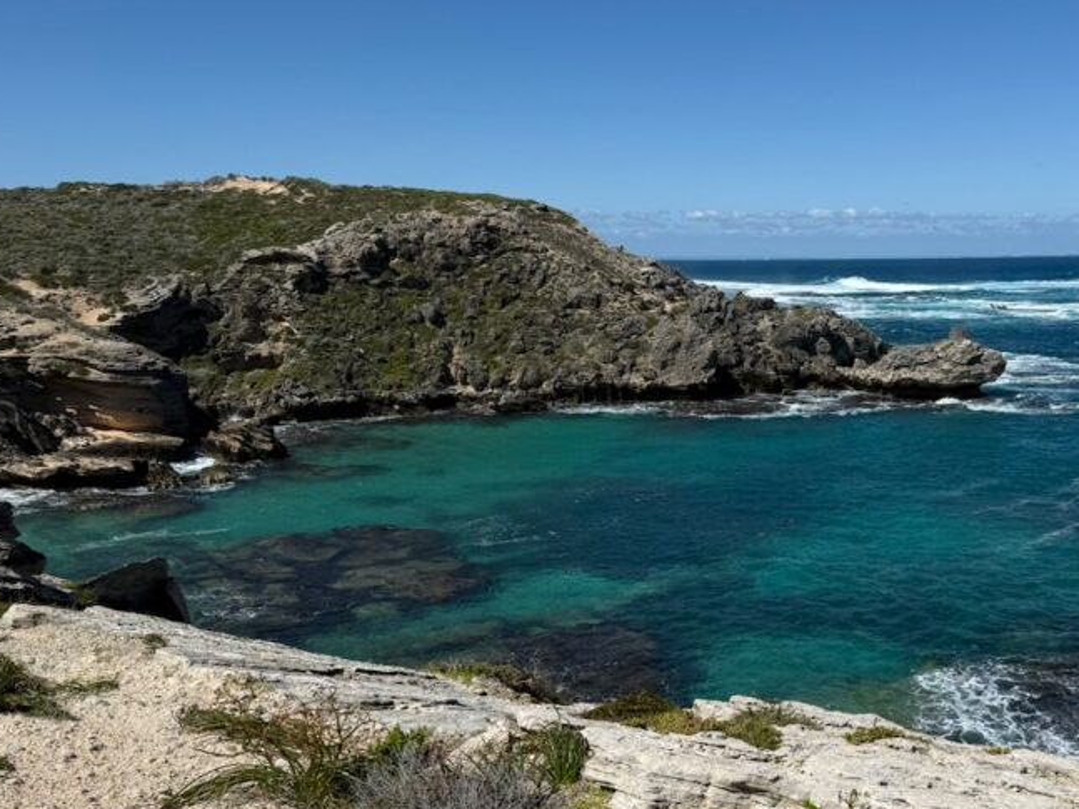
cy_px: 477
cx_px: 749
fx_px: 1184
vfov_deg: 37.6
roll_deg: +0.8
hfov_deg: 47.9
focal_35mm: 38
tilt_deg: -8.9
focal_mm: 6.76
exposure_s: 1/6711
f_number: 1.78
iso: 80
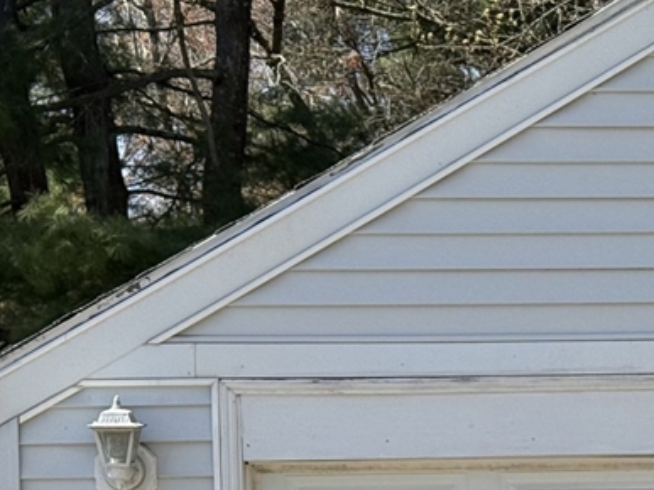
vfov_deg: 11.5
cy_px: 564
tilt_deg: +1.8
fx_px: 2399
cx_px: 725
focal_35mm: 127
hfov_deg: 15.1
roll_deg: +1.2
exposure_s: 1/2976
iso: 100
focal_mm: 6.76
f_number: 1.78
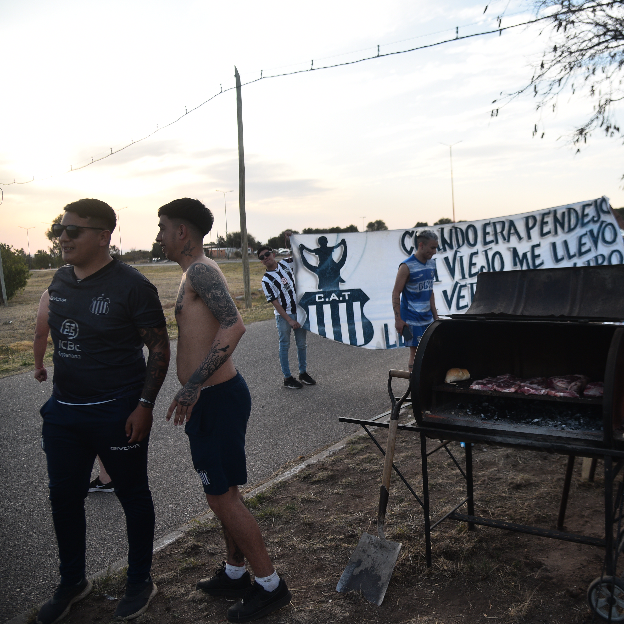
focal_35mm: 31
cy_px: 310
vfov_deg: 52.5
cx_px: 411
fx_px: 632
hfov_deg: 51.7
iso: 200
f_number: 4
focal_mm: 24
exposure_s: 1/500
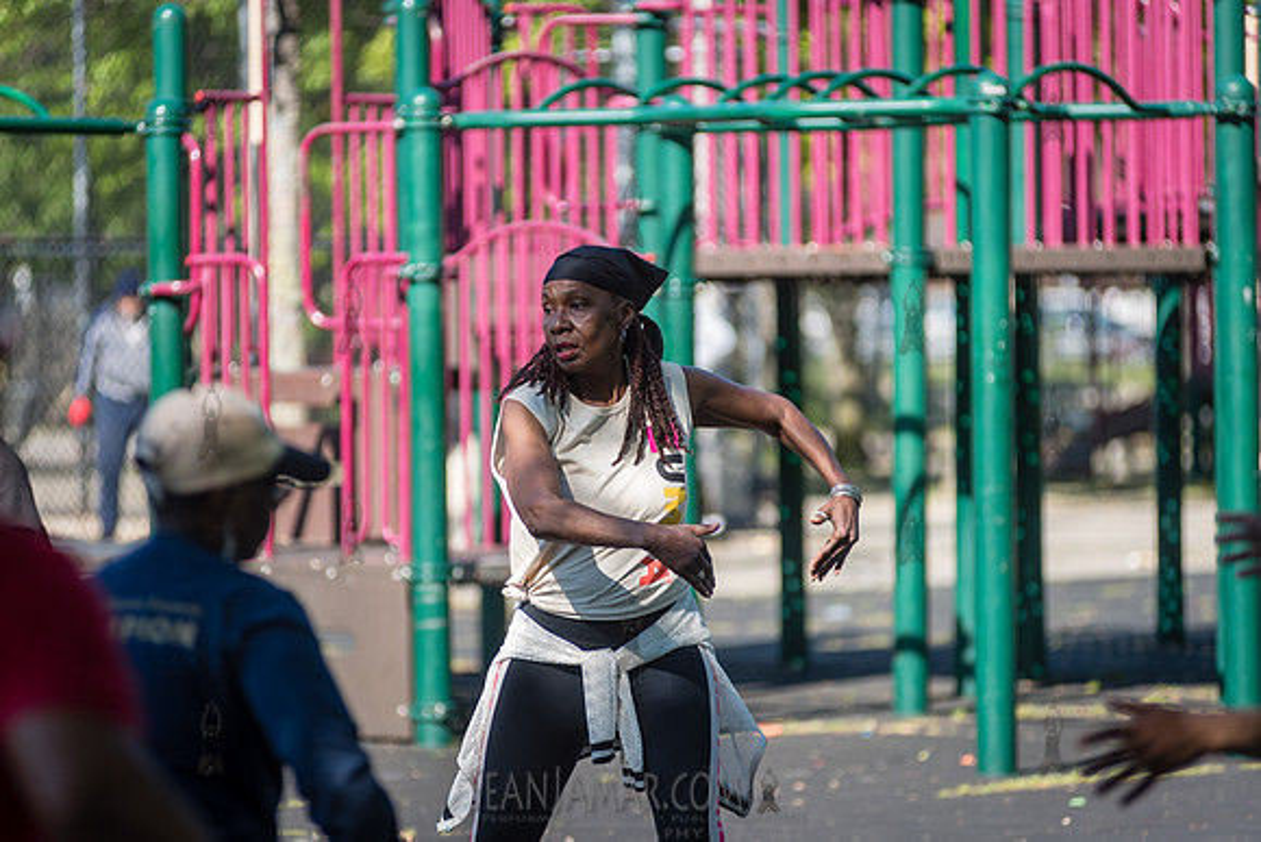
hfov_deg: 10.1
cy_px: 421
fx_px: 7144
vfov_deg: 6.7
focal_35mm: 204
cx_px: 630
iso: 200
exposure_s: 1/1000
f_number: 3.5
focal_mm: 200
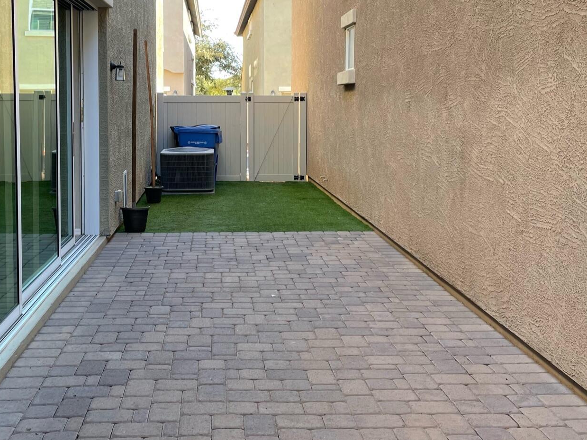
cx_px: 237
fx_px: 729
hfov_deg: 43.6
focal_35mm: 43
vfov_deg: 33.4
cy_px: 166
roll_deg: +0.2
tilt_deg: -3.5
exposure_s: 1/161
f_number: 1.6
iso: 32
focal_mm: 4.2
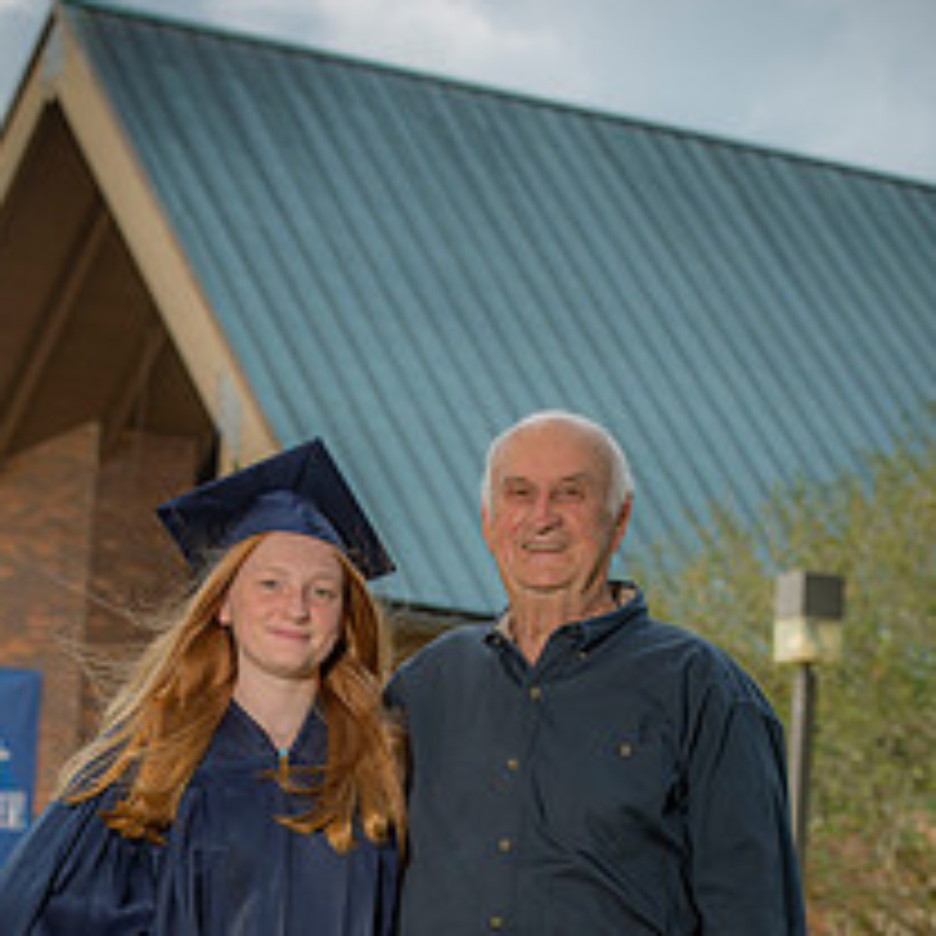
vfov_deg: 12.1
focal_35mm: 143
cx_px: 434
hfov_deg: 12.2
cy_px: 945
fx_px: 4375
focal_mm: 78
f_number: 5.6
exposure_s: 1/250
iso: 80
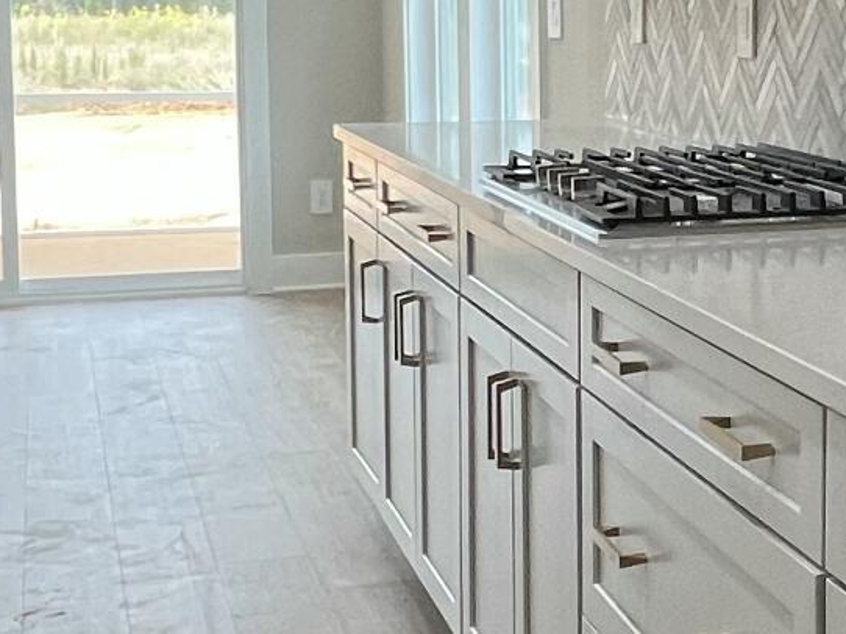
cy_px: 180
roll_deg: -0.2
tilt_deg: -6.1
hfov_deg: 25.5
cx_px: 876
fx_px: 1759
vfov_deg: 20.3
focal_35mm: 72
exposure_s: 1/120
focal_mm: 1.57
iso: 100
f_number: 1.8
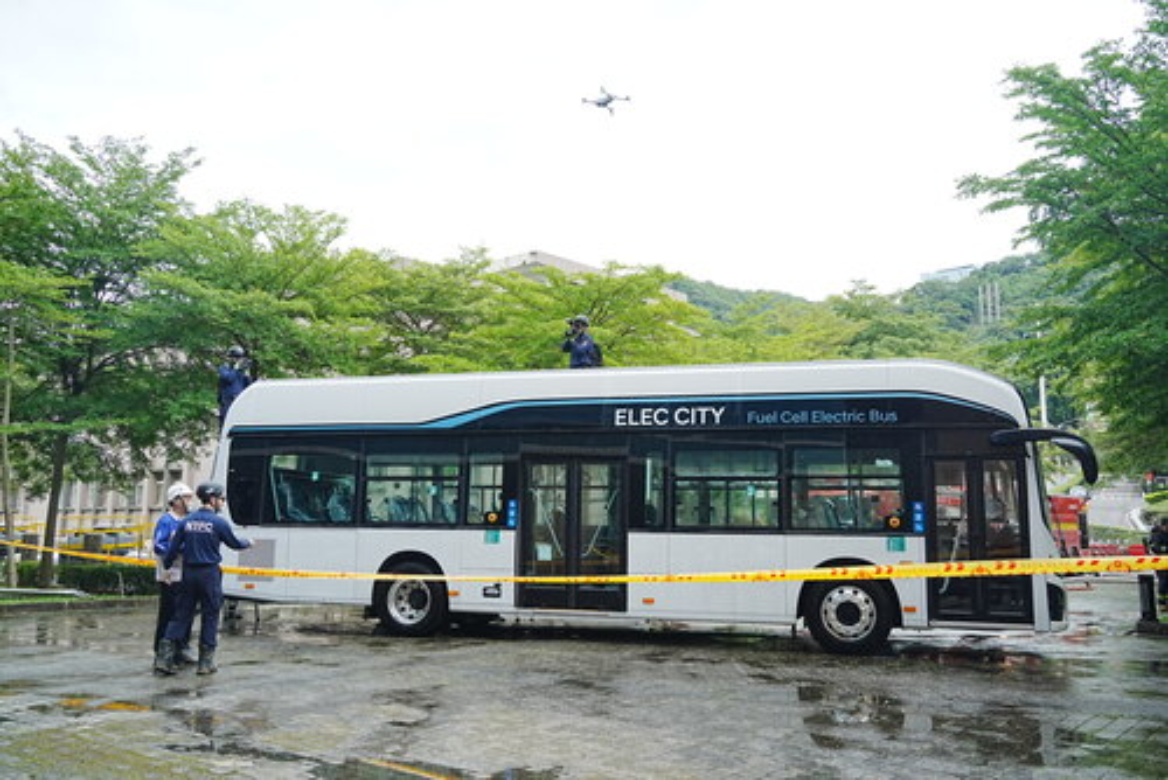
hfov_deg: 60.3
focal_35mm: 31
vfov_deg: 42.4
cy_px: 390
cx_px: 584
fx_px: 1006
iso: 320
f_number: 8
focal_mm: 31
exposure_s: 1/160
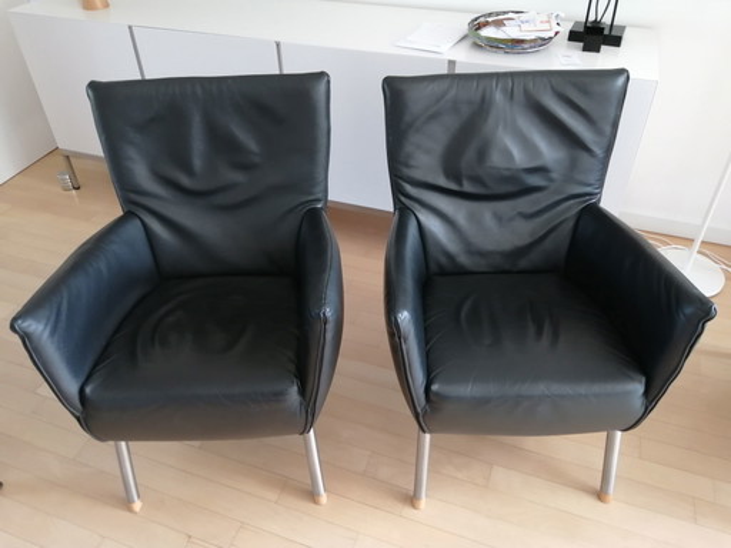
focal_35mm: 26
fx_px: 549
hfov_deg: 67.3
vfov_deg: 53.1
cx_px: 366
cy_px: 274
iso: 160
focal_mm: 3.6
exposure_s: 1/33.3
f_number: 1.8
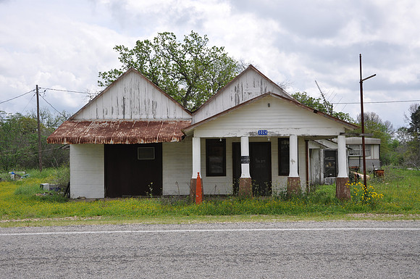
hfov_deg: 41.2
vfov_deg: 28.0
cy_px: 140
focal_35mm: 48
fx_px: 559
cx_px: 210
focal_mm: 32
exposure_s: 1/200
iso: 200
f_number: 7.1
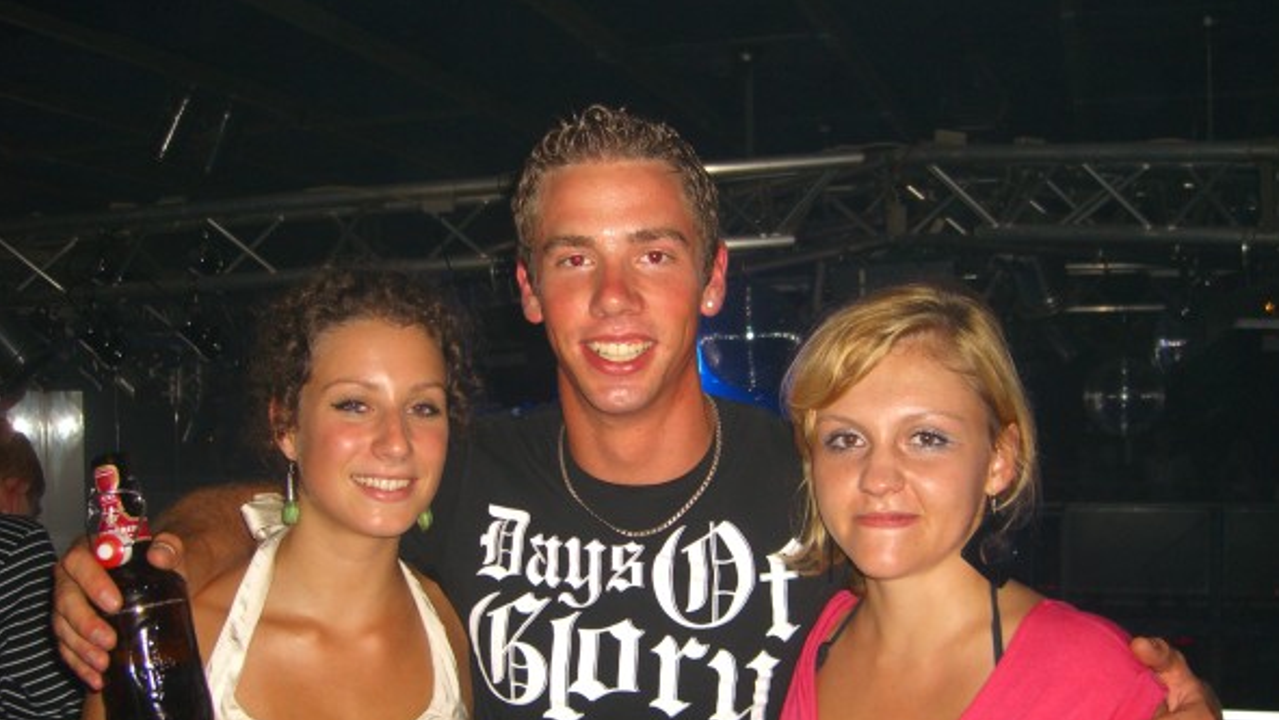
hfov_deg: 48.3
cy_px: 480
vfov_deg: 28.2
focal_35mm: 42
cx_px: 641
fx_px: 1425
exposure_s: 1/60
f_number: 2.8
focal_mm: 7.9
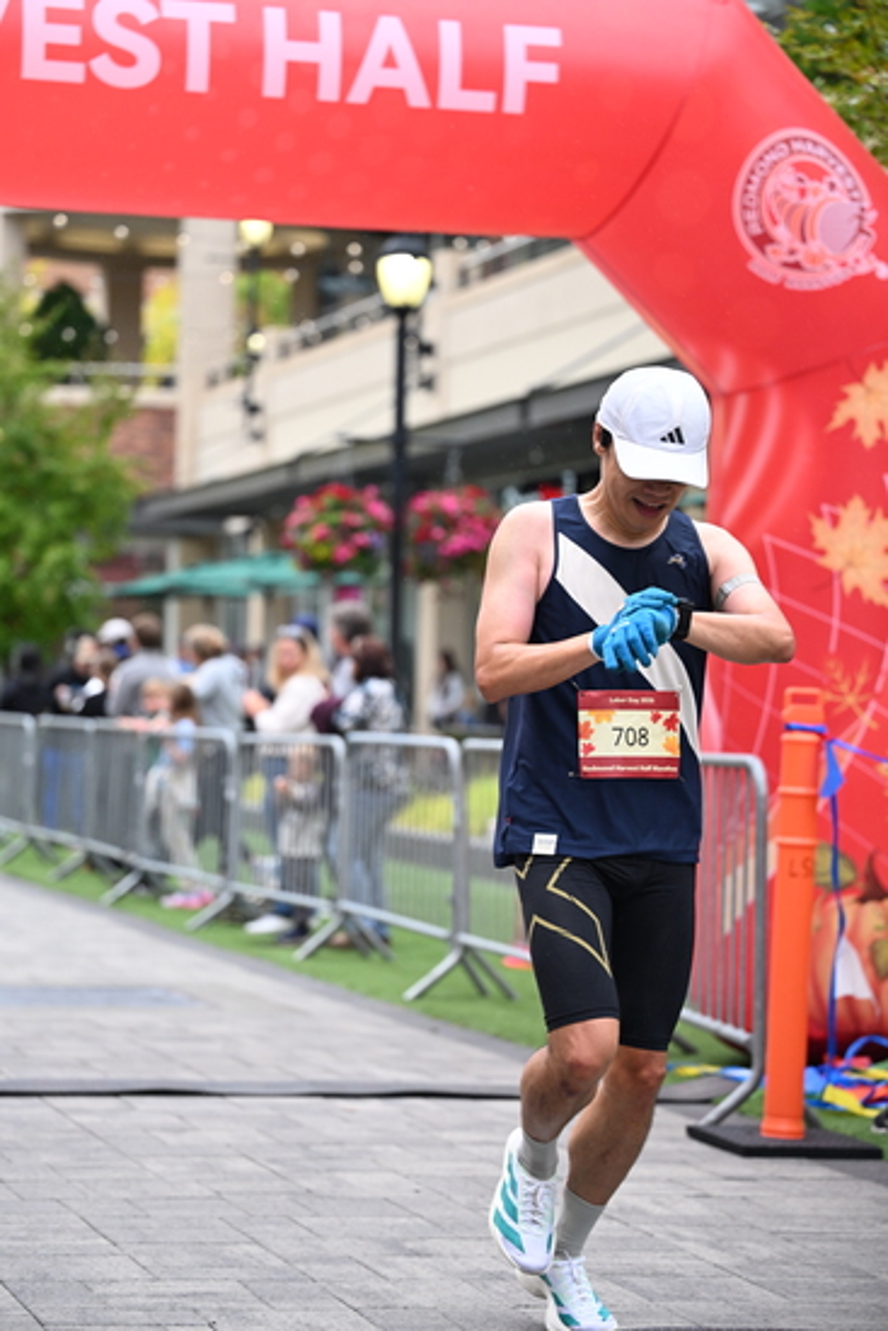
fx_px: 3328
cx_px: 444
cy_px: 666
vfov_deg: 22.6
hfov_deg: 15.2
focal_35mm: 90
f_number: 2.8
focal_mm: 90
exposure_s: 1/2000
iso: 1250
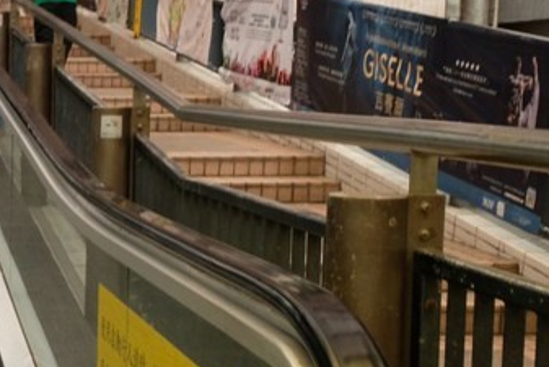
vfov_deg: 16.7
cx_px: -152
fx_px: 1251
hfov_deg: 22.3
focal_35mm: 82
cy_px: 210
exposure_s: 1/60
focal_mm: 18
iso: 1000
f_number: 8
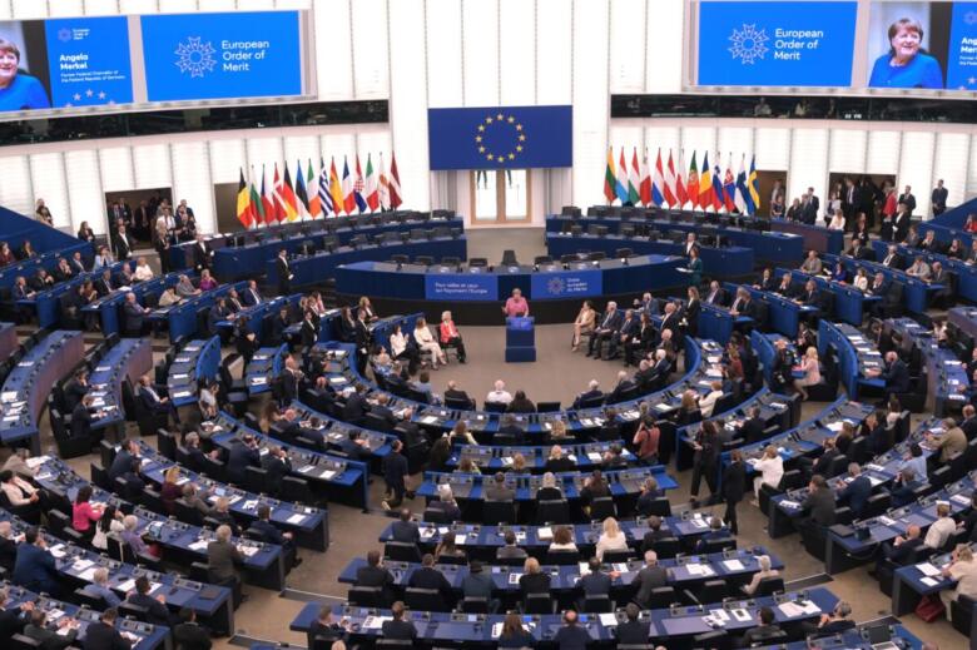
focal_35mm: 45
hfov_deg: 43.6
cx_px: 488
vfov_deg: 29.8
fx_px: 1220
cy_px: 325
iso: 2000
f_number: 4
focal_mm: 45
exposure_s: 1/250
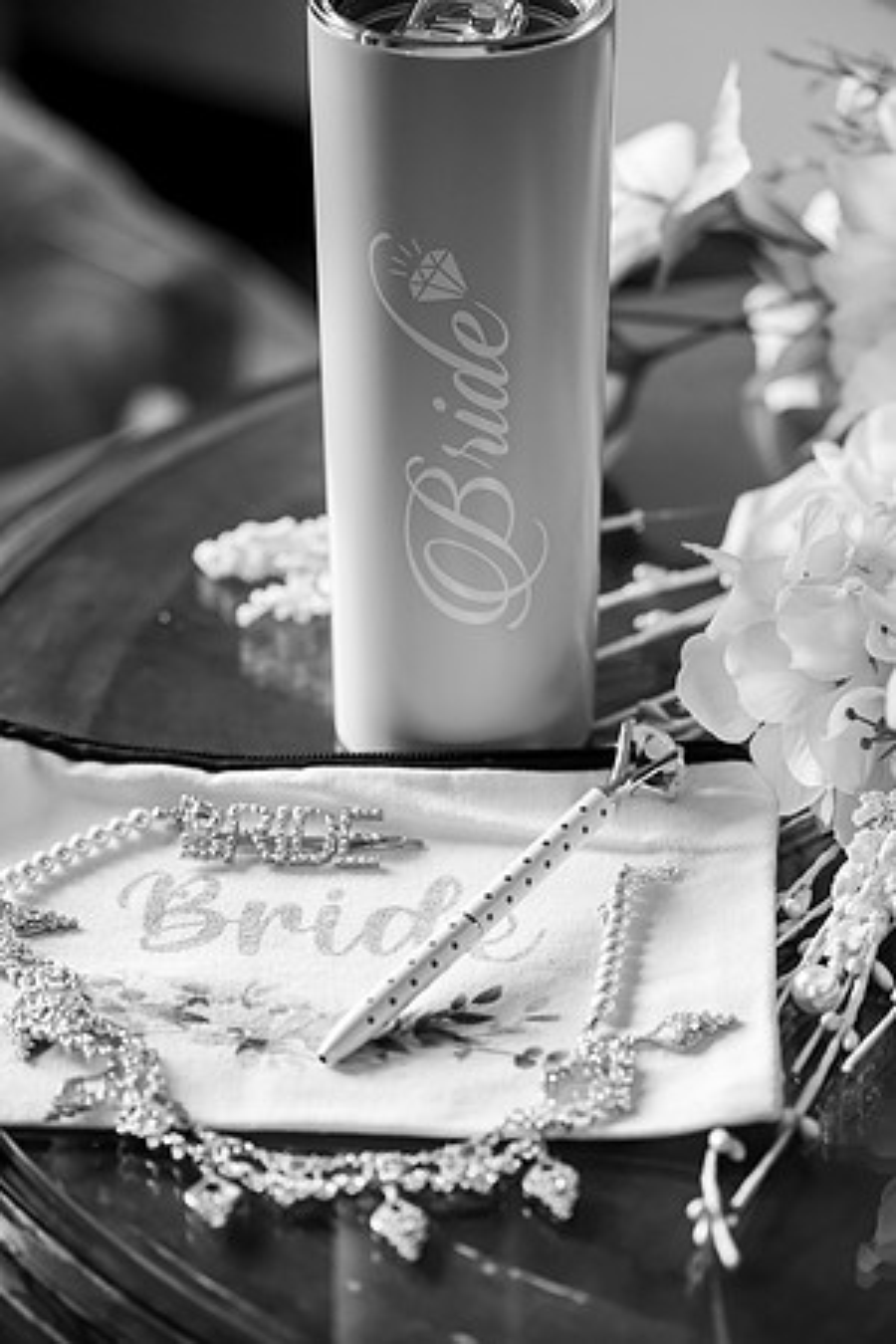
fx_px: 3920
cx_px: 448
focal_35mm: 105
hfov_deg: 13.0
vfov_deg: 19.5
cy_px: 672
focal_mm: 105
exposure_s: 1/320
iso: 5000
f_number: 4.5
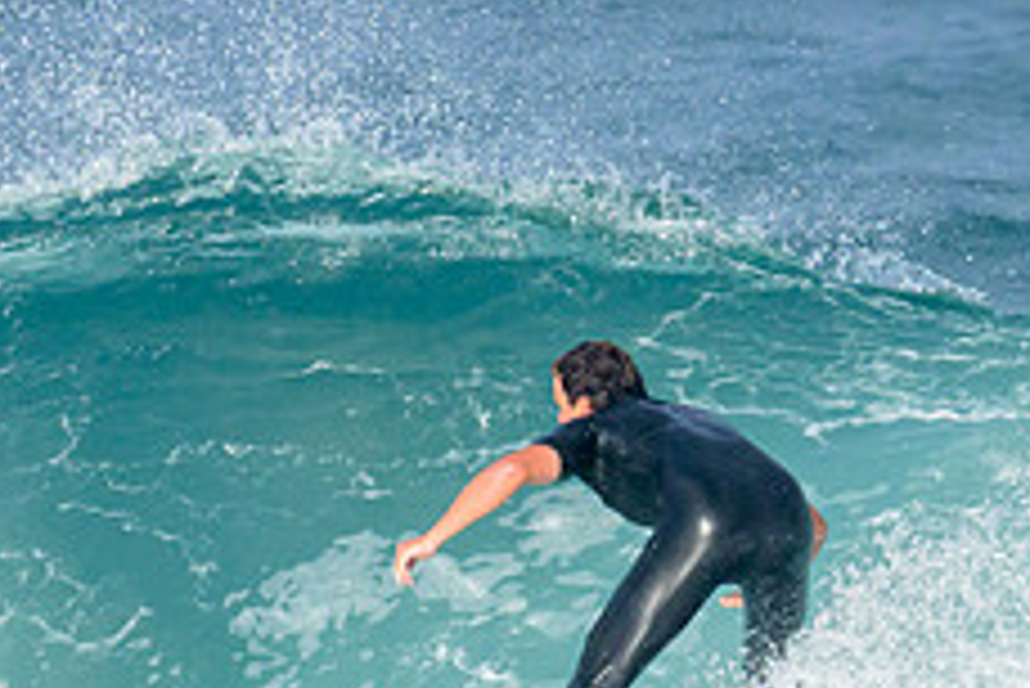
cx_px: 283
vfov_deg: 0.7
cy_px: 488
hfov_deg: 1.1
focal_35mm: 1948
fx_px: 55768
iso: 720
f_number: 11
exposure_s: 1/1600
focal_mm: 550
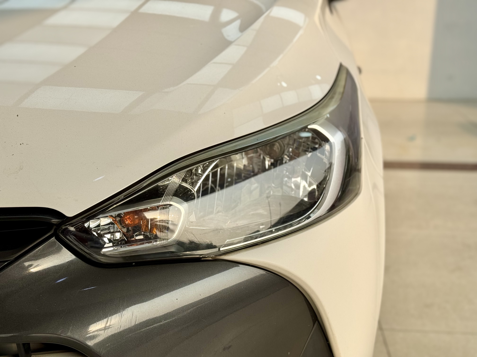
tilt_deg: -15.7
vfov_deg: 30.3
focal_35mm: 48
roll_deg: -0.3
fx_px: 661
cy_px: 178
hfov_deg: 39.7
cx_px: 238
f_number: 1.78
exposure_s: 1/1923
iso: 64
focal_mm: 6.76
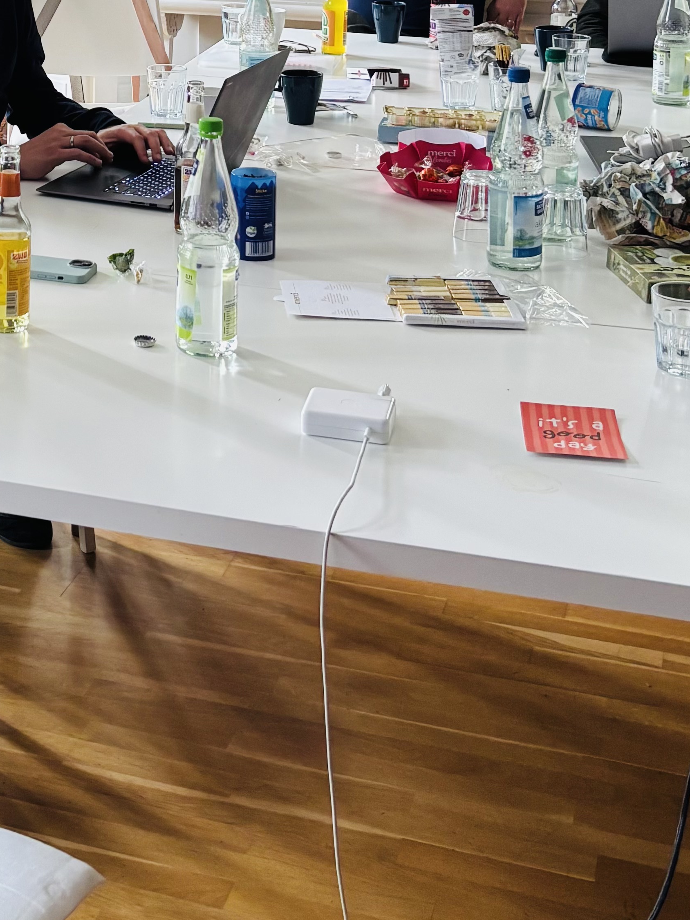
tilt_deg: -7.2
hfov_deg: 21.7
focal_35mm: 66
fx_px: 1754
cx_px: 42
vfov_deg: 27.6
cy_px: -16
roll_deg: -1.3
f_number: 1.6
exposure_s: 1/60
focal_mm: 5.96
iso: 125
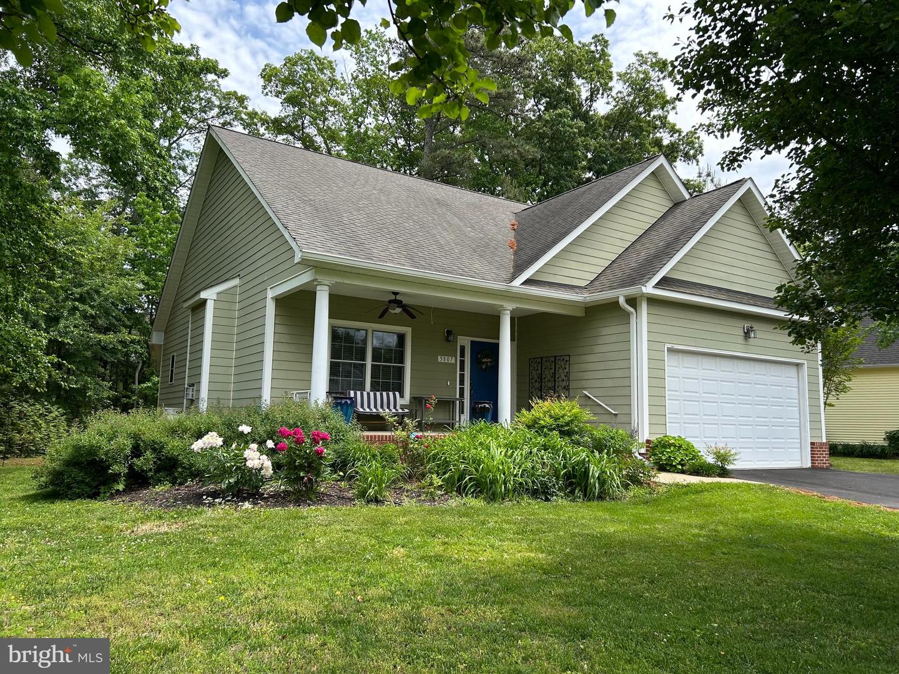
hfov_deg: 67.3
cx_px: 450
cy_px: 337
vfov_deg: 53.1
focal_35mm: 26
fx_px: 675
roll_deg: +0.1
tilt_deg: +7.0
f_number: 1.5
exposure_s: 1/1468
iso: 50
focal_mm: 5.7
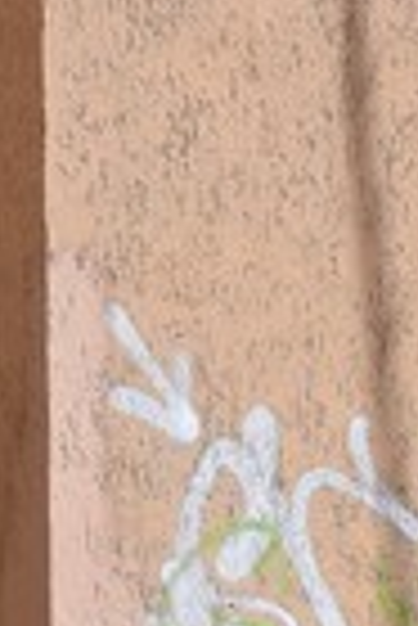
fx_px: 3231
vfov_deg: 10.4
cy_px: -509
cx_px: -414
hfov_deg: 7.1
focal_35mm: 186
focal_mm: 18
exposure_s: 1/320
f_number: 8
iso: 200
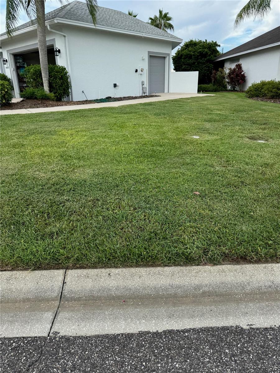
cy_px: 186
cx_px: 140
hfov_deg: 56.8
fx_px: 259
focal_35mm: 24
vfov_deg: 71.6
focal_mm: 6.76
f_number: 1.78
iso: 80
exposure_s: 1/1488
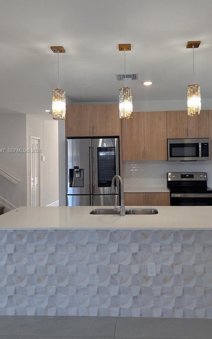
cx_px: 130
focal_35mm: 30
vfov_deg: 62.7
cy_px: 151
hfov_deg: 41.6
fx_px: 277
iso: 52
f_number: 1.85
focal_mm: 6.81
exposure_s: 1/60
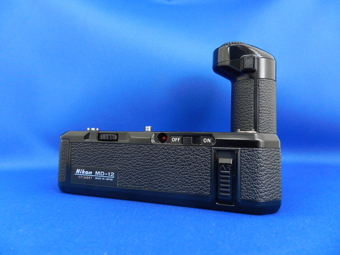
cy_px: 128
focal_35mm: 23
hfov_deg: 73.9
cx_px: 170
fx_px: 226
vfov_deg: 58.9
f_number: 3.4
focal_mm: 4
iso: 400
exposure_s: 1/25
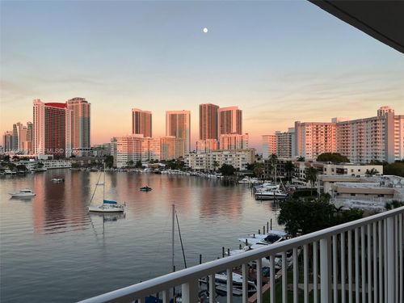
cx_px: 202
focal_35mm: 29
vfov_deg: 48.2
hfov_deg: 61.7
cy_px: 152
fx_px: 338
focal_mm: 3
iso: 16
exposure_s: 1/133
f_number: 1.8
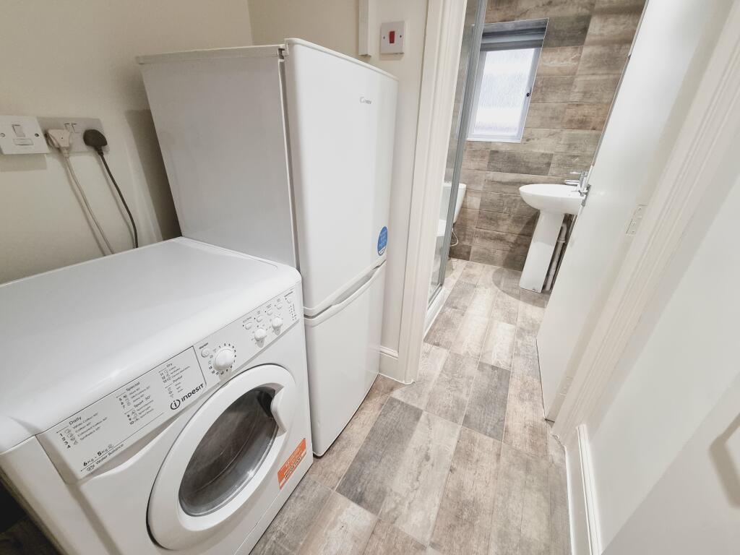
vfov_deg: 89.9
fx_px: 278
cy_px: 278
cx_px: 370
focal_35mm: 13
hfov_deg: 106.2
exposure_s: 1/50
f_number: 2.2
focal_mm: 2.2
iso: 400
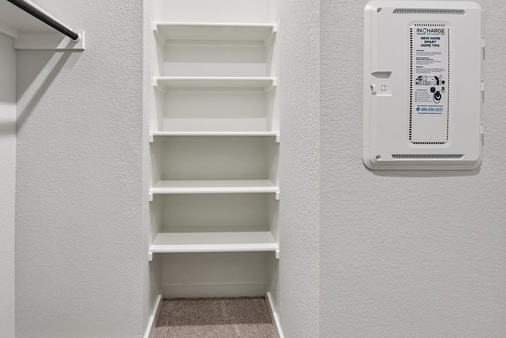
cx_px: 225
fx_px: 267
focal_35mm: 19
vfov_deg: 63.9
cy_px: 132
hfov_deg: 86.6
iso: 560
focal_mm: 14
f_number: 8
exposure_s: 1/15
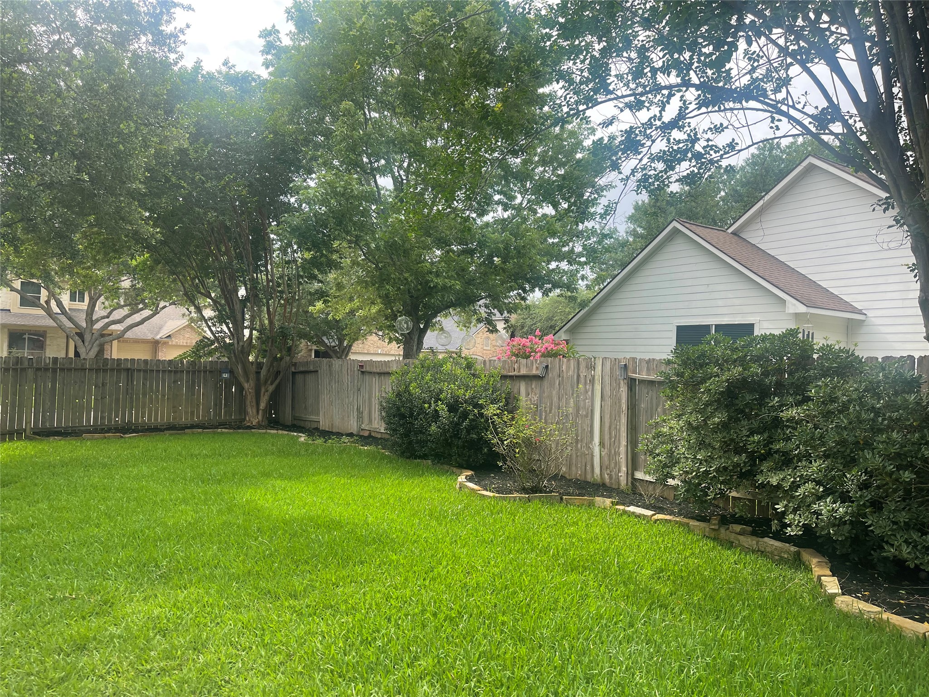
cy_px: 348
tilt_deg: +0.5
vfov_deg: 54.9
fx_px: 671
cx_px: 464
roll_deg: -2.3
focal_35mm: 25
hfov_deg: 69.4
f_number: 1.6
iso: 32
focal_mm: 5.1
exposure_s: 1/770
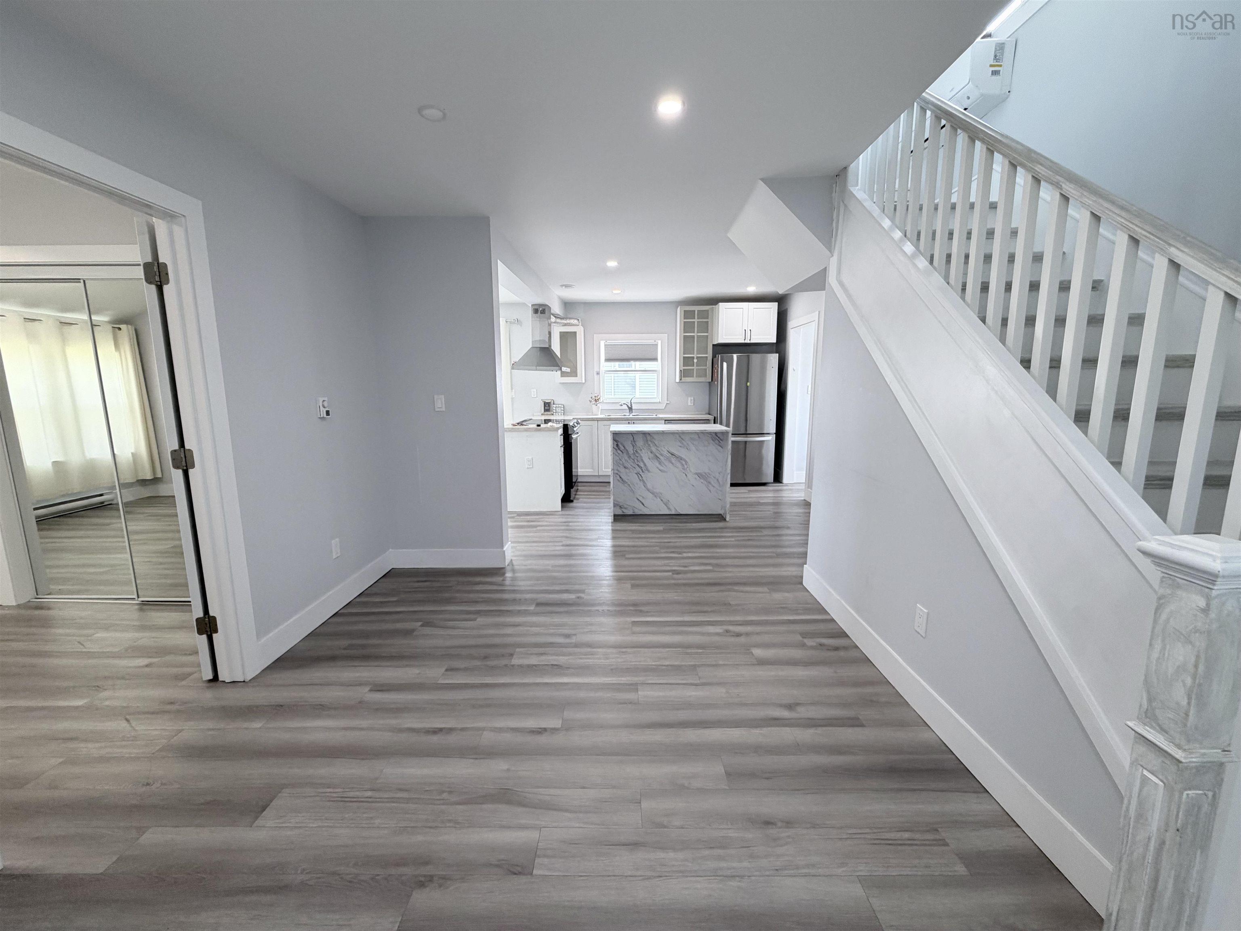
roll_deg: +1.1
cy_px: 466
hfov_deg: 102.1
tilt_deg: -8.9
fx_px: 502
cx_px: 620
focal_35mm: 14
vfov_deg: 85.7
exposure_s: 1/120
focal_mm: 2.22
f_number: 2.2
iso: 160
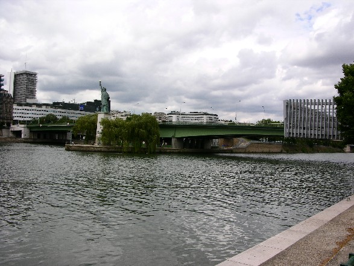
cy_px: 133
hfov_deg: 52.6
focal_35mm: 35
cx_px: 177
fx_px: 358
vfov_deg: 40.7
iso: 50
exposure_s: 1/167
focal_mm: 8.9
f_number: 8
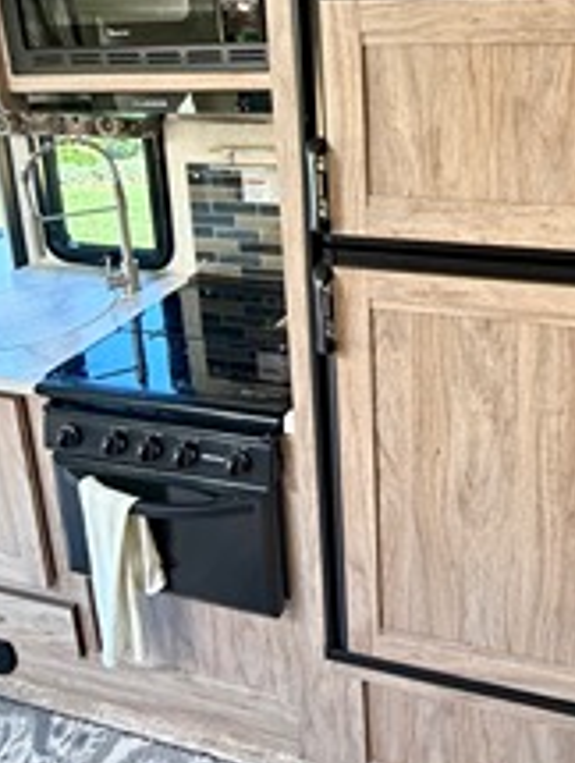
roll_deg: +1.3
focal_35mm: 26
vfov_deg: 62.1
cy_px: 163
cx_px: 429
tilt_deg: -12.6
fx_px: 574
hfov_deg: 51.0
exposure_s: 1/58
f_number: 2.2
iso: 500
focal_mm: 2.22
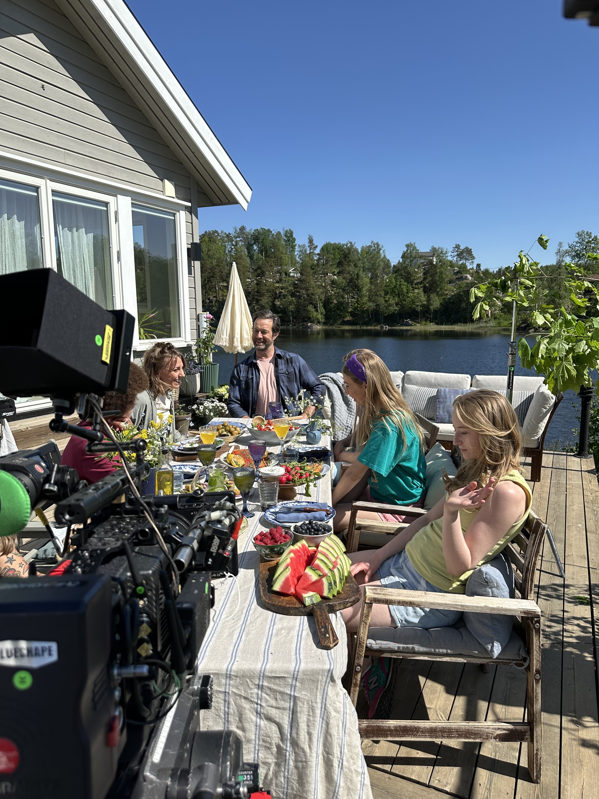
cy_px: 400
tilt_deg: -8.4
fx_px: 554
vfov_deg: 71.6
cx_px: 300
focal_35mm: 24
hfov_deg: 56.8
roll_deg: +0.0
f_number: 1.78
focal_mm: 6.86
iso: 80
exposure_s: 1/4545
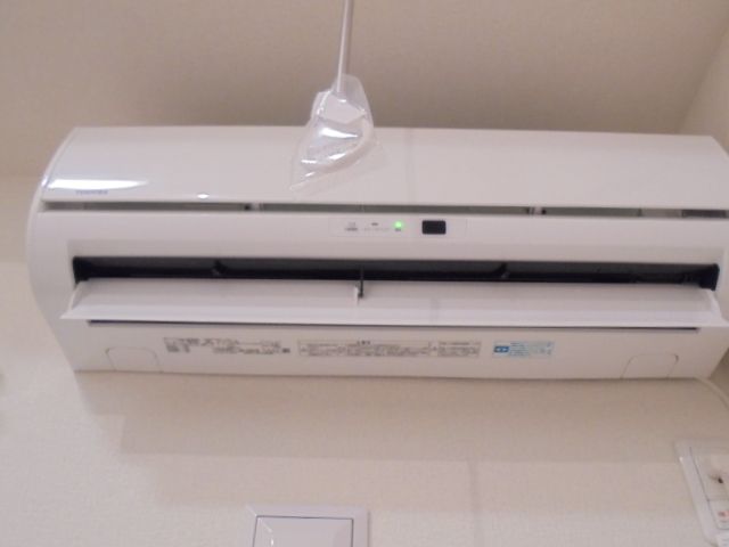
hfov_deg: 61.7
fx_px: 611
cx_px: 364
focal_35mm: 29
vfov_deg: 48.2
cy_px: 274
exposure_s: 1/10
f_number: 3.7
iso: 400
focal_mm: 5.3
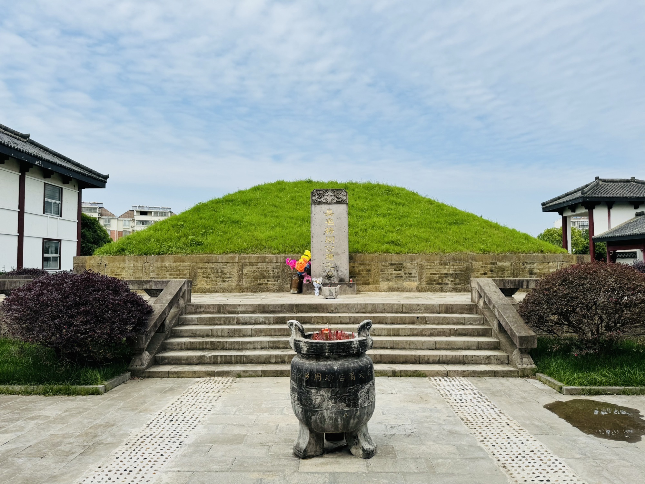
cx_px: 322
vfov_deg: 56.8
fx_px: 447
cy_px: 242
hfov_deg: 71.6
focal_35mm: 24
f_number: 1.78
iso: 80
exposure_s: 1/6410
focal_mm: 6.76
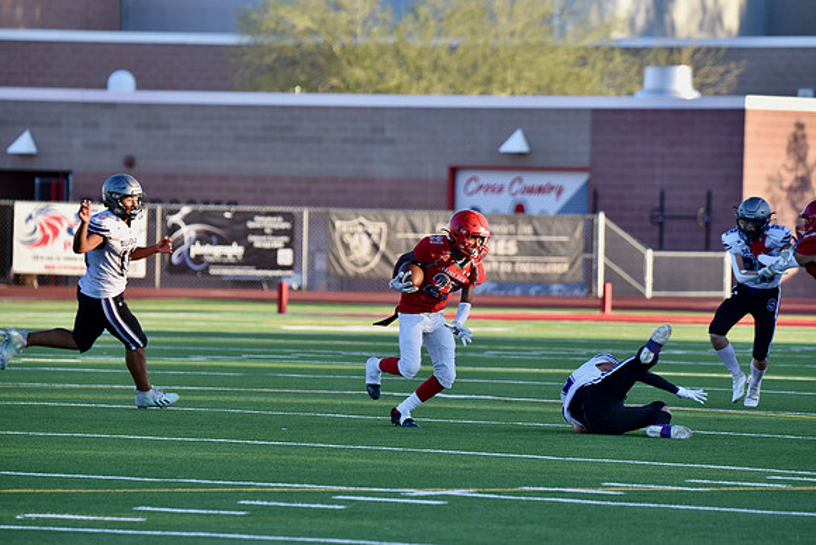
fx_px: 6801
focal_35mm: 300
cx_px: 408
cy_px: 272
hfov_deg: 6.9
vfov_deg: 4.6
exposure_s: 1/640
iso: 560
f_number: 5.6
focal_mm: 300
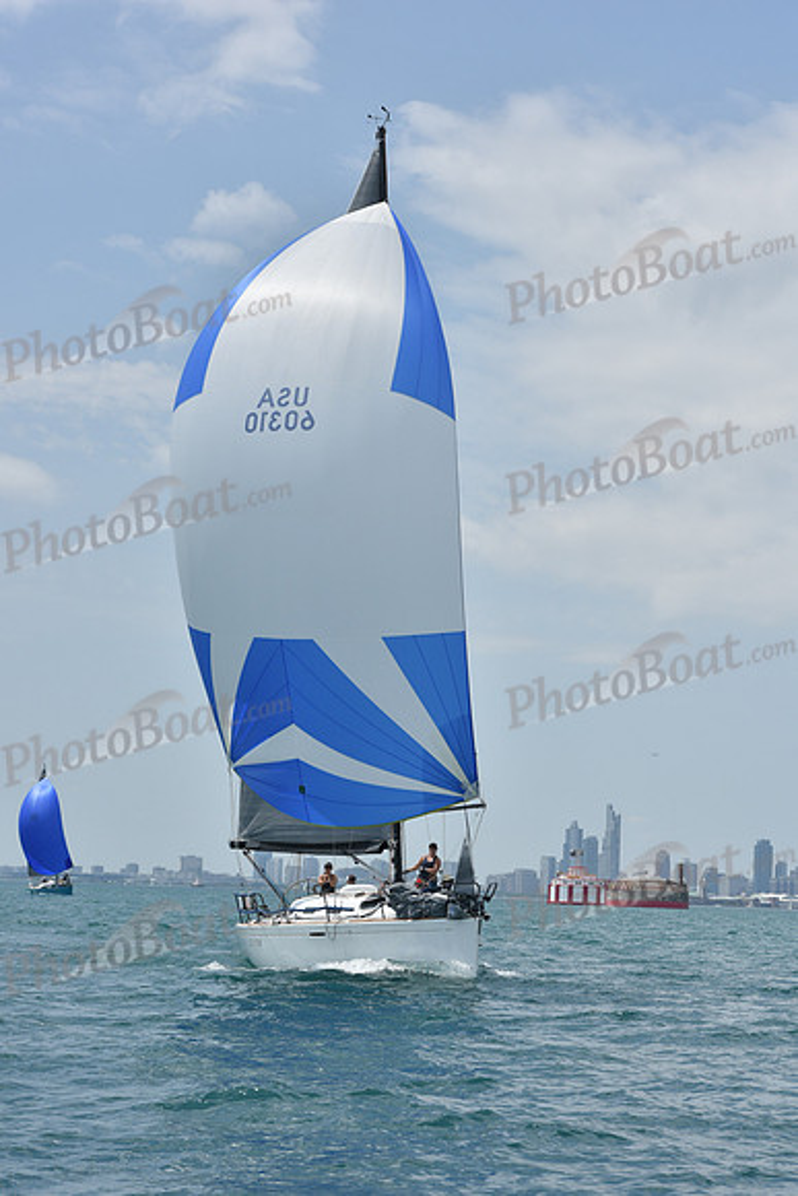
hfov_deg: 15.9
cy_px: 598
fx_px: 2858
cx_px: 399
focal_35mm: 86
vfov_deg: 23.6
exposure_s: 1/1250
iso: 250
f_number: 9
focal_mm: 86
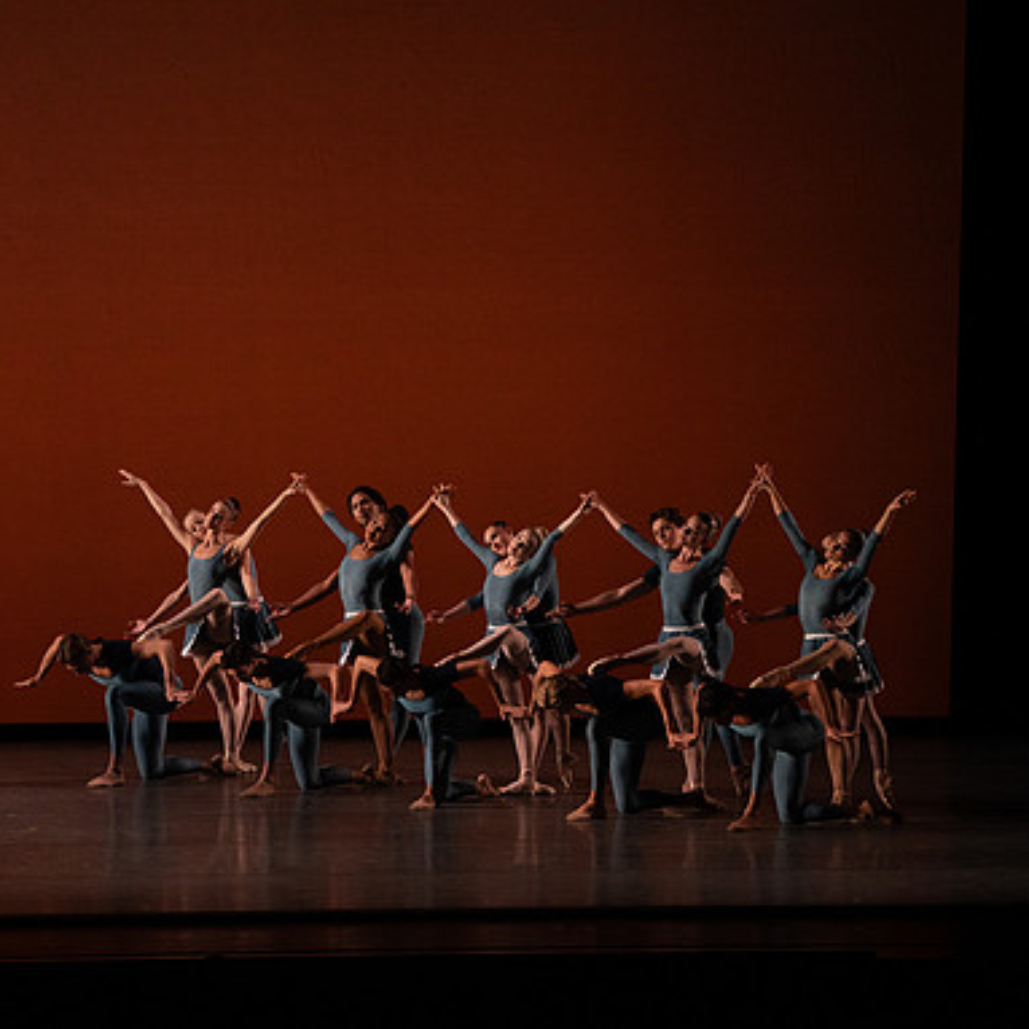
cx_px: 344
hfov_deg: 8.3
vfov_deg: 8.3
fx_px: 7096
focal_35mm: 211
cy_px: 512
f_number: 9
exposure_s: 1/400
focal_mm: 164
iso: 5000
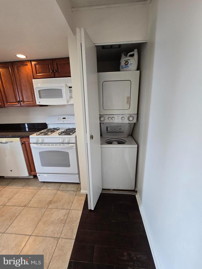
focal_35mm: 13
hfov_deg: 89.9
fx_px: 101
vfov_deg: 106.2
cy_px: 134
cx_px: 101
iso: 160
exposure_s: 1/60
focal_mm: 2.2
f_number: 2.2
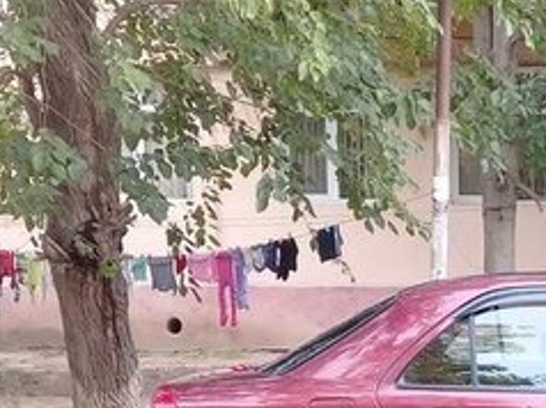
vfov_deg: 16.3
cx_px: 596
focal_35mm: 86
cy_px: 519
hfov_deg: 21.6
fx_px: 1355
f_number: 2.2
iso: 64
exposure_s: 1/50
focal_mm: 3.3
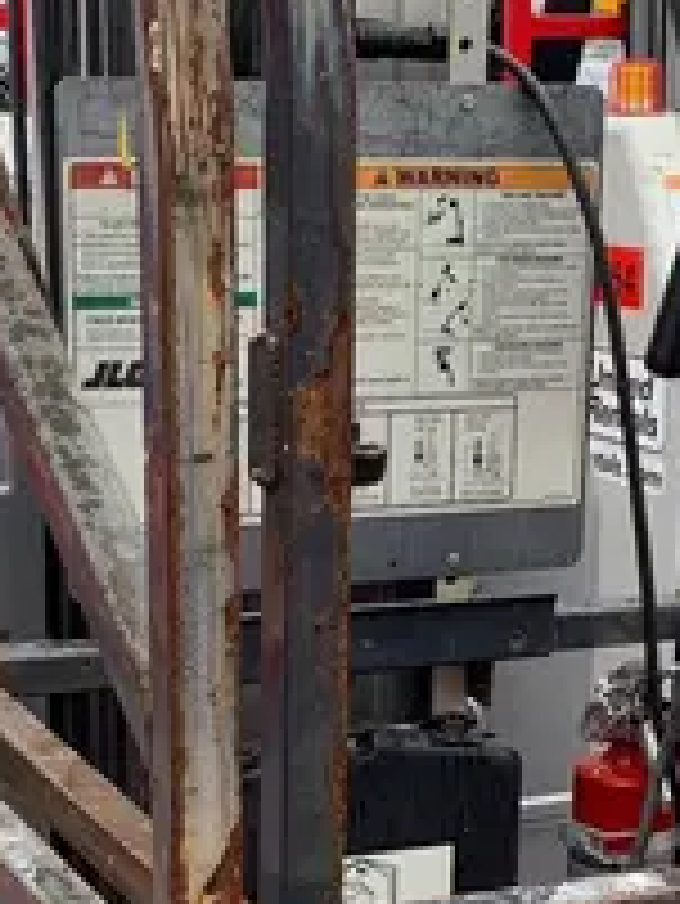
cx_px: 437
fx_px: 2486
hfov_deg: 15.6
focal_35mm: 95
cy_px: 920
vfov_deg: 20.0
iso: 25
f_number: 1.8
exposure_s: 1/122
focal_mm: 4.25
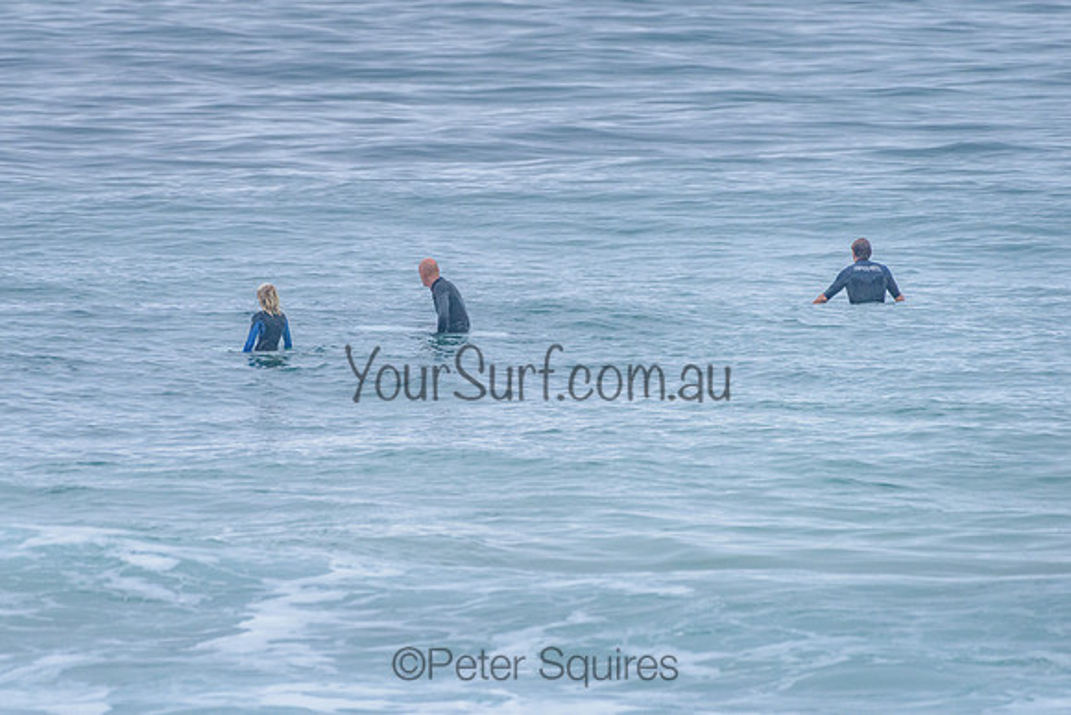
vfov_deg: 2.2
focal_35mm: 613
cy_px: 277
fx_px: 18236
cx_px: 422
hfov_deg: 3.4
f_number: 5.6
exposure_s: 1/2000
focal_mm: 500
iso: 1800
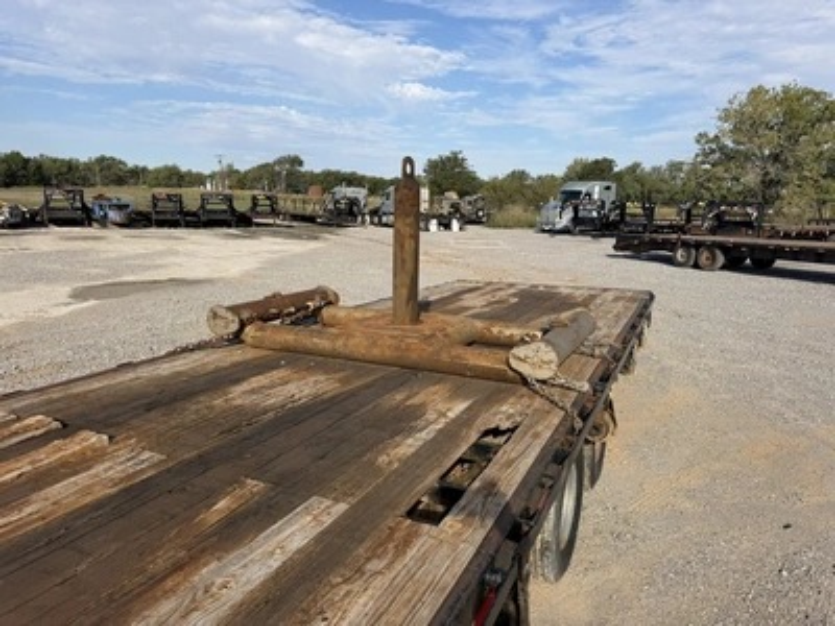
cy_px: 313
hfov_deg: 71.6
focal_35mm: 24
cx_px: 418
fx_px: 579
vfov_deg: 56.8
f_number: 1.78
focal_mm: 6.76
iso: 80
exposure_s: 1/4975
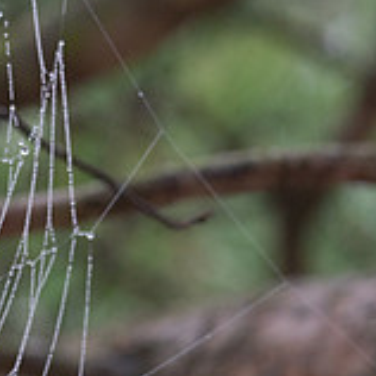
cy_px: 14
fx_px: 8148
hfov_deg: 2.6
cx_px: -305
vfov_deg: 2.6
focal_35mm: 663
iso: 800
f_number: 8
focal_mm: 183
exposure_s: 1/250
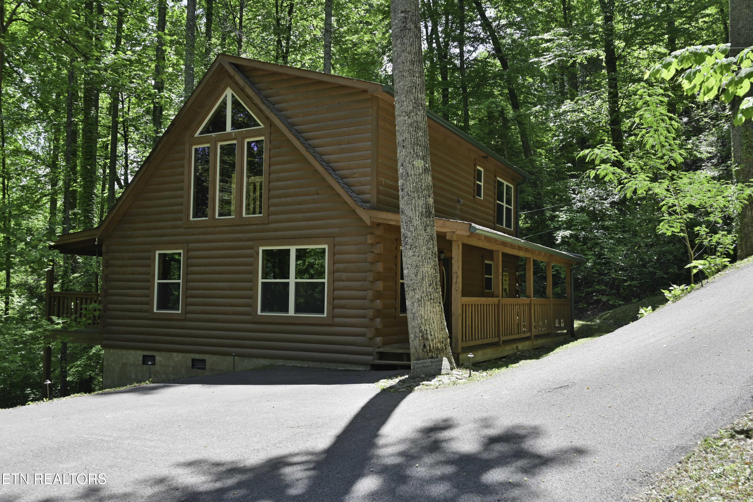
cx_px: 376
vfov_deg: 41.7
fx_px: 659
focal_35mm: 32
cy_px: 251
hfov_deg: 59.5
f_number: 7.1
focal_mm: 31.5
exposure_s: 1/100
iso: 200
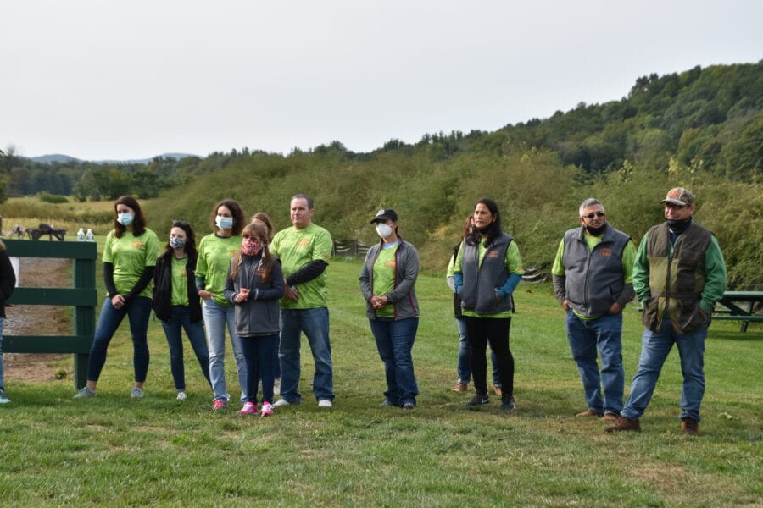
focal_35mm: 72
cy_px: 254
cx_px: 382
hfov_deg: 28.1
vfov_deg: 18.9
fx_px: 1526
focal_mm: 48
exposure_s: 1/320
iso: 200
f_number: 9
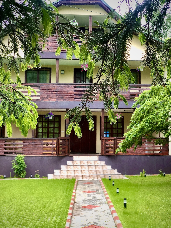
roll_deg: +0.4
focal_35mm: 52
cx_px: 86
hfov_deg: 28.0
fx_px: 343
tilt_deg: +4.8
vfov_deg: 36.8
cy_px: 114
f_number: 2.4
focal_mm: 6
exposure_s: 1/60
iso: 64
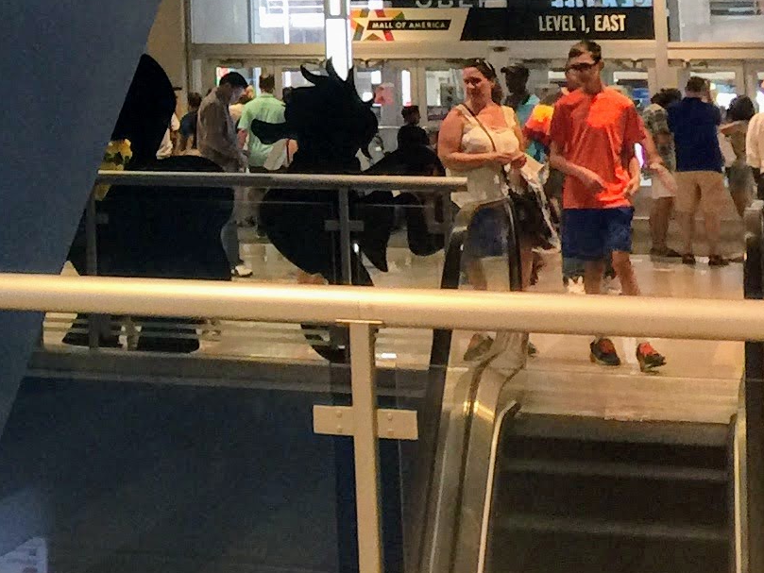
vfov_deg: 12.3
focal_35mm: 117
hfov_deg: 15.4
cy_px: -184
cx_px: -413
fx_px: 2583
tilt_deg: +8.9
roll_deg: -1.4
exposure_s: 1/15
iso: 40
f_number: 2.2
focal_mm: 4.15
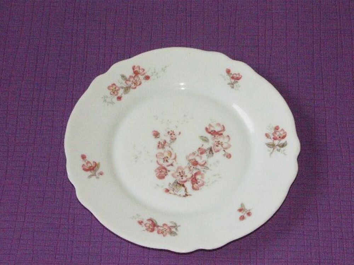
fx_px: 951
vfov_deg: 15.9
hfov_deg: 21.1
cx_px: 177
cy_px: 132
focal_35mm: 93
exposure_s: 1/100
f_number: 7.1
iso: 400
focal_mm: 23.13
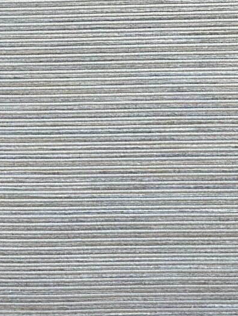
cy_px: -130
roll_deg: +3.1
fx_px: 2133
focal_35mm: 233
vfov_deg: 8.3
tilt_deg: -14.3
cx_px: 197
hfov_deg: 6.4
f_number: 1.78
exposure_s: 1/202
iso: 80
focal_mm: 6.86
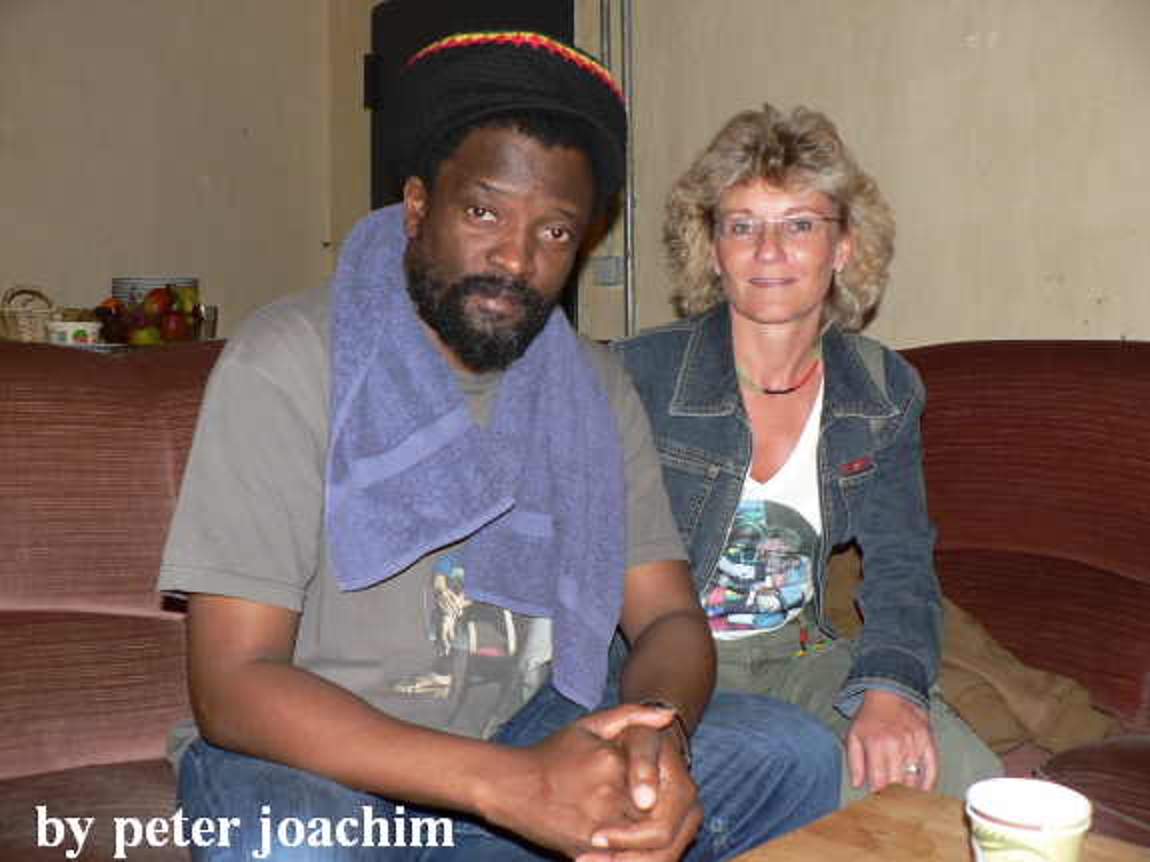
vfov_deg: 40.7
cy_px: 431
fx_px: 1163
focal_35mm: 35
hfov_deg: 52.6
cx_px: 575
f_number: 2.8
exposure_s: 1/60
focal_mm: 6
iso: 150
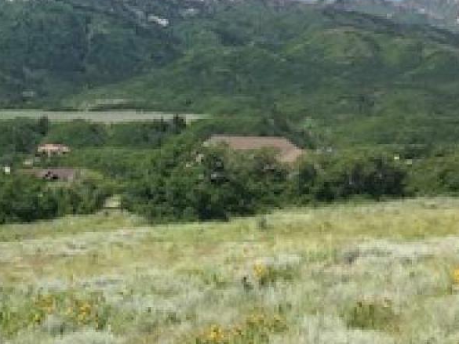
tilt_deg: +1.7
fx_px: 650
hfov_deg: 37.1
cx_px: 73
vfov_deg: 29.3
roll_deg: -1.4
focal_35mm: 49
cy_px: 94
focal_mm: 3.99
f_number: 1.8
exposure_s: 1/1953
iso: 20
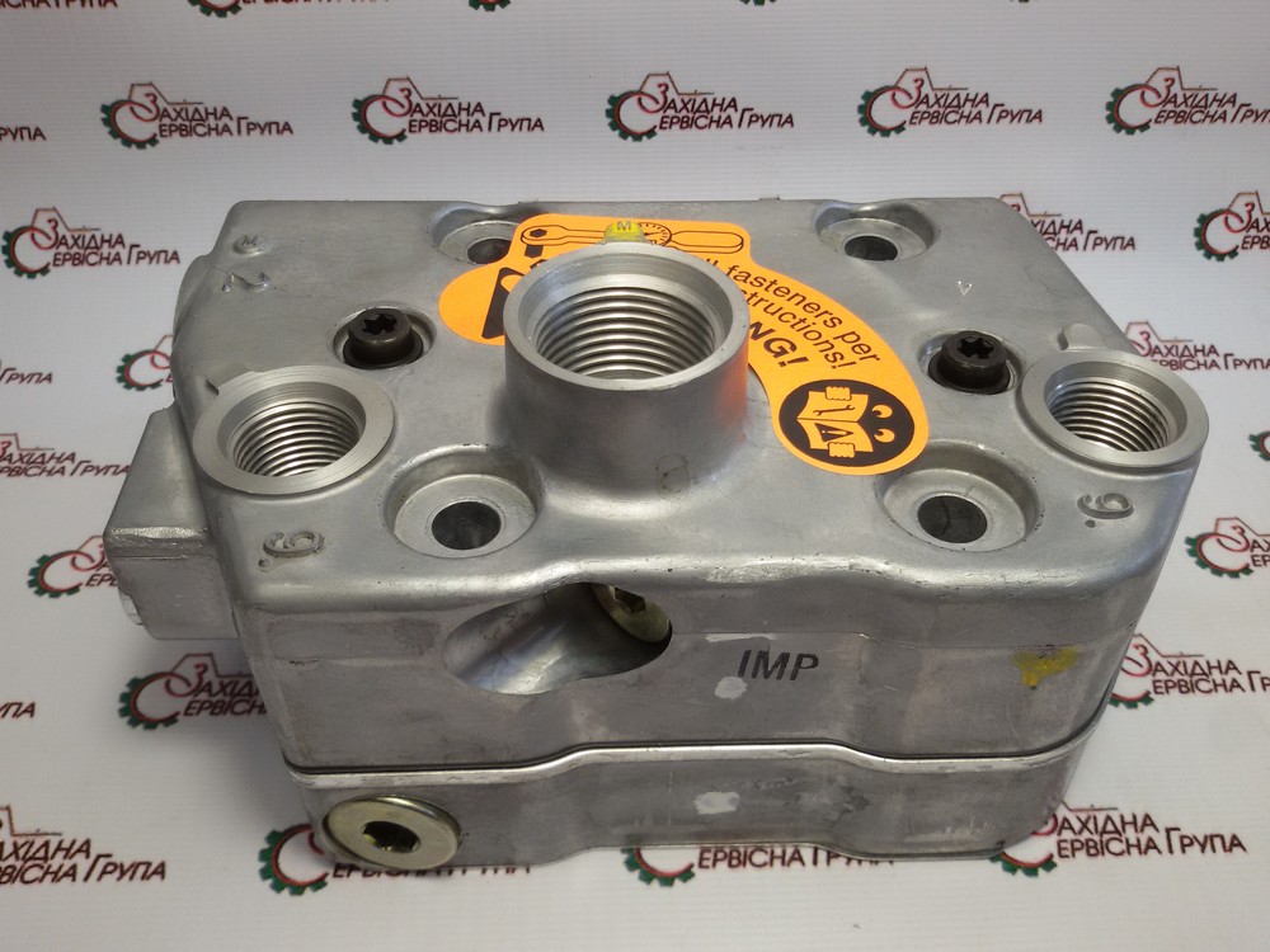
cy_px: 476
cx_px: 635
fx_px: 1137
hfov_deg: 58.4
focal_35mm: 31
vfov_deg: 45.4
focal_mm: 2.93
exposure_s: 1/100
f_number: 2.4
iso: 50
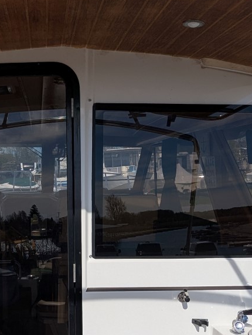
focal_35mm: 42
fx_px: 407
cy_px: 225
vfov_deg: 44.0
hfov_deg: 33.7
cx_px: 61
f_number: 2.2
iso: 44
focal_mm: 2.35
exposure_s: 1/2381
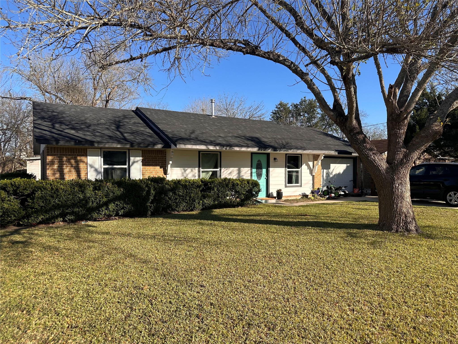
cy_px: 172
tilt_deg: -0.7
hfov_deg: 71.6
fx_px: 318
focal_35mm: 24
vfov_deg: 56.8
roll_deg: +0.0
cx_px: 229
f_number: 1.78
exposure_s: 1/2967
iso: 80
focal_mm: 6.86
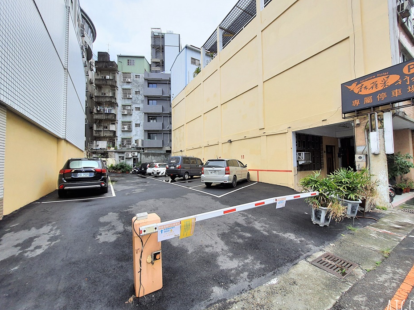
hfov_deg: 102.0
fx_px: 167
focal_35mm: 14
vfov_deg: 85.6
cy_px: 157
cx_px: 214
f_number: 2.2
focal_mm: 1.74
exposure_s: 1/618
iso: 50
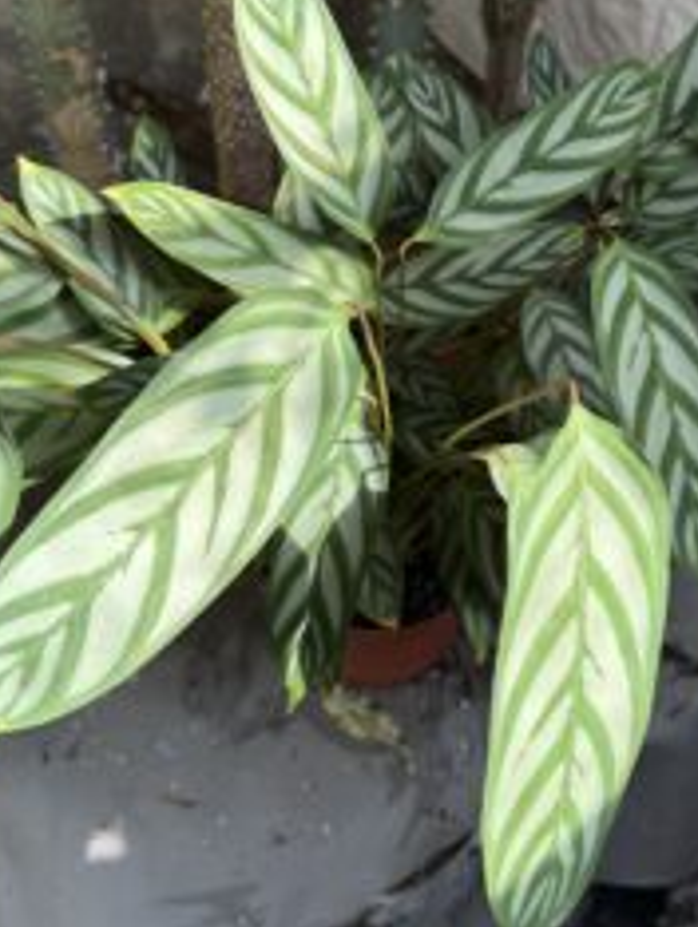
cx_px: 416
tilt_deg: -45.5
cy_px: 333
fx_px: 1100
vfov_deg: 45.2
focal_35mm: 41
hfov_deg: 35.1
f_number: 1.78
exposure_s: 1/555
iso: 80
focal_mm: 6.76
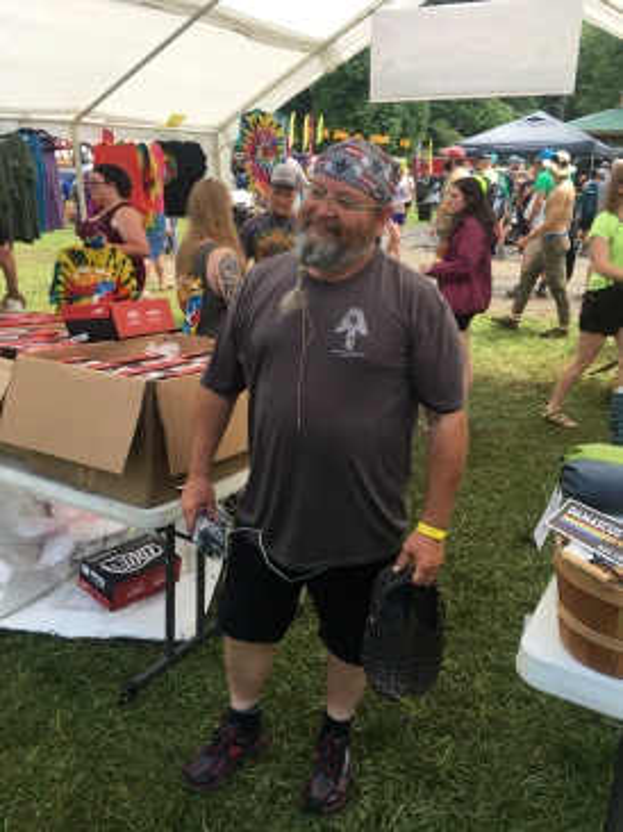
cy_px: 416
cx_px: 312
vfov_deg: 61.7
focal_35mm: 29
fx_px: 697
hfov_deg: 48.2
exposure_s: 1/409
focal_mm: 4.15
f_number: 2.2
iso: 25
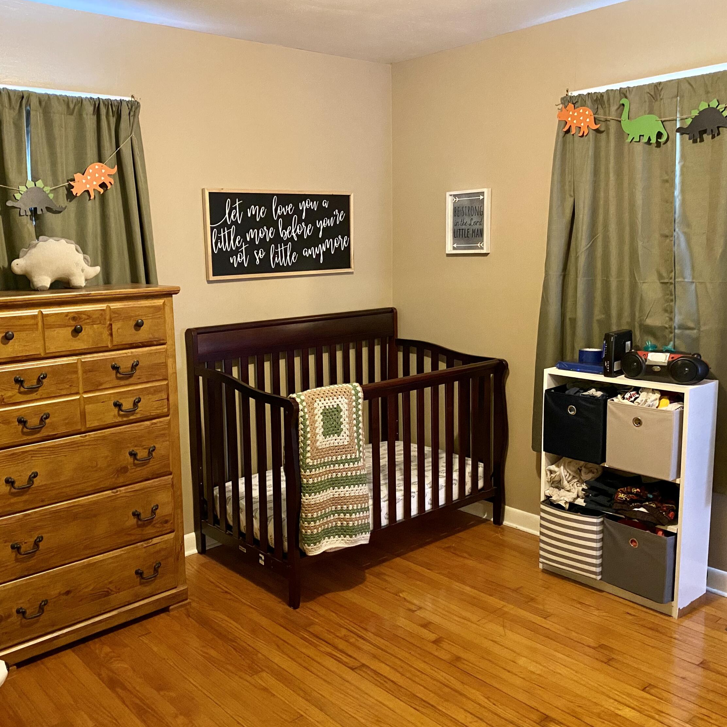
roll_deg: +0.9
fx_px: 737
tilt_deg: -8.7
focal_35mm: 31
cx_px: 292
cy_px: 362
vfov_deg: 52.5
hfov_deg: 52.2
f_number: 1.8
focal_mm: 4.25
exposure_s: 1/30
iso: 800
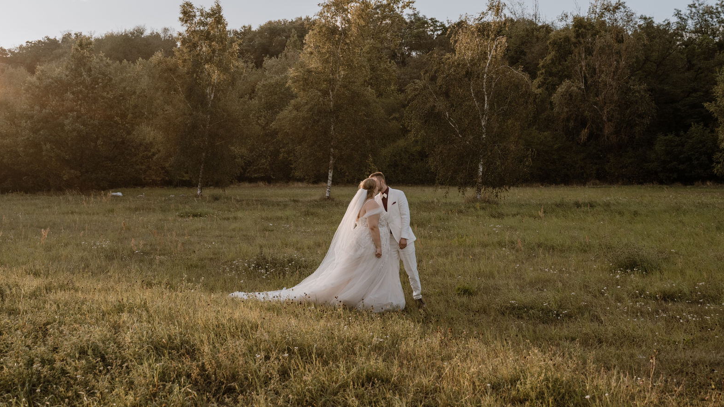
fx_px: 691
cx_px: 376
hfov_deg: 55.3
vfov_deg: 32.6
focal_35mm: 36
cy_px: 134
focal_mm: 28
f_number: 3.2
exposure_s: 1/3200
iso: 500
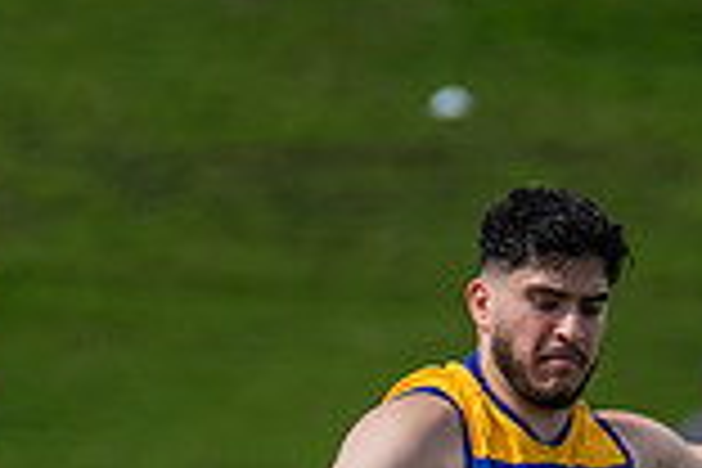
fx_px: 39816
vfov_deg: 0.7
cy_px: 898
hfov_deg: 1.0
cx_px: 377
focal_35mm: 2042
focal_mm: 380
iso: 800
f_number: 7.1
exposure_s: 1/1600
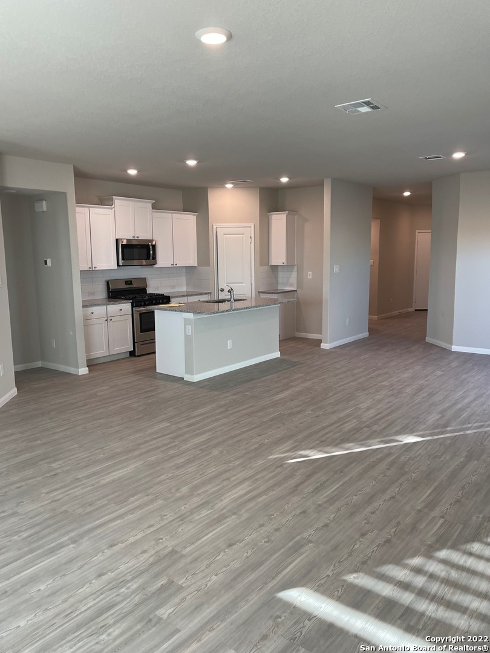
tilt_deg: -7.9
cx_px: 245
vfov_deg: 67.3
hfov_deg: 53.1
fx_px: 491
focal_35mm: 26
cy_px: 326
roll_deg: -0.4
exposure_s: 1/120
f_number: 1.6
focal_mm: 5.1
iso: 100
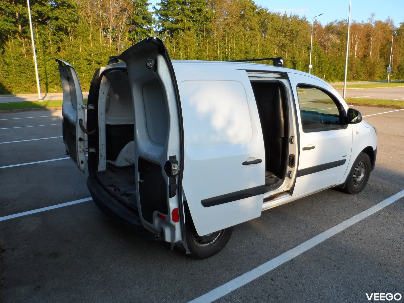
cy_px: 152
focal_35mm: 24
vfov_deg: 56.8
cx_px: 202
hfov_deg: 71.6
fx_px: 280
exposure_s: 1/500
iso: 80
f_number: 3.2
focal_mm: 4
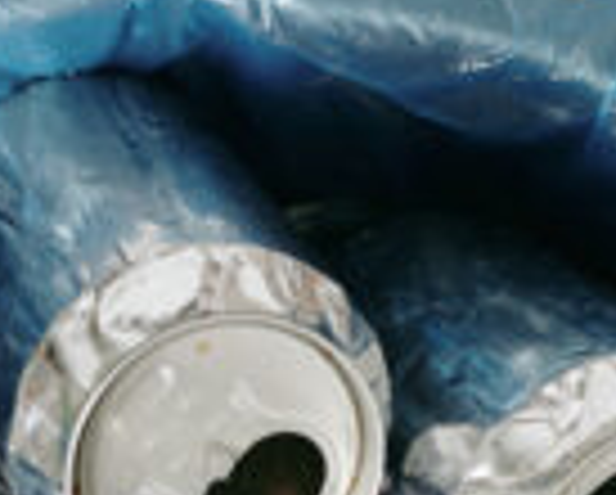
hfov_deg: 10.5
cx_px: 189
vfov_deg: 8.0
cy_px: 981
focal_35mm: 184
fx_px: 3359
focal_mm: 35
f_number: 6.3
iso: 125
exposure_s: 1/160
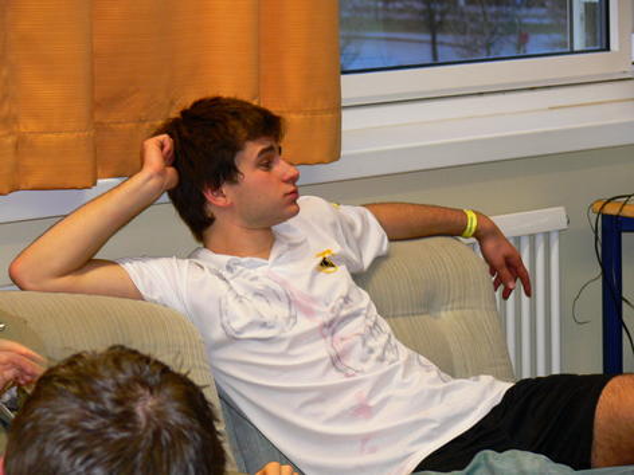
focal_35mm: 136
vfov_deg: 10.9
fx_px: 2491
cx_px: 317
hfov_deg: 14.5
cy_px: 238
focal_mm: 28.7
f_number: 3.6
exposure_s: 1/30
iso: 200
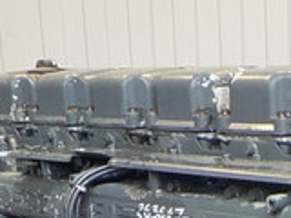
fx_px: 1009
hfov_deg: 16.0
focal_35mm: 120
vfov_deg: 11.2
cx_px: 304
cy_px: 432
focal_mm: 4.1
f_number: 3.3
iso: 200
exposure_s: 1/30
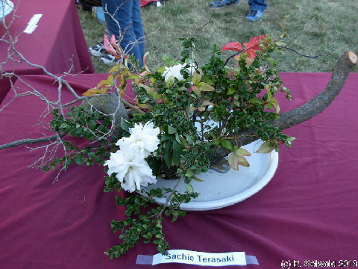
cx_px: 179
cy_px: 134
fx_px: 465
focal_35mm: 45
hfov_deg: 42.1
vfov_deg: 32.2
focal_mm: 7.5
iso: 79
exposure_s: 1/60.4
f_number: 3.1
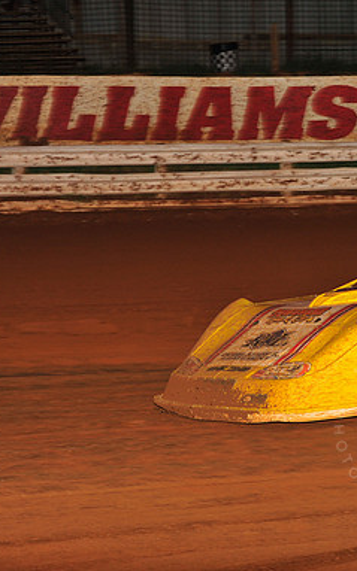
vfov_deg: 14.7
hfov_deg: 9.1
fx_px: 2213
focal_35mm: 142
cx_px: 423
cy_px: 286
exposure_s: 1/320
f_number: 6.3
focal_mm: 92
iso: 800
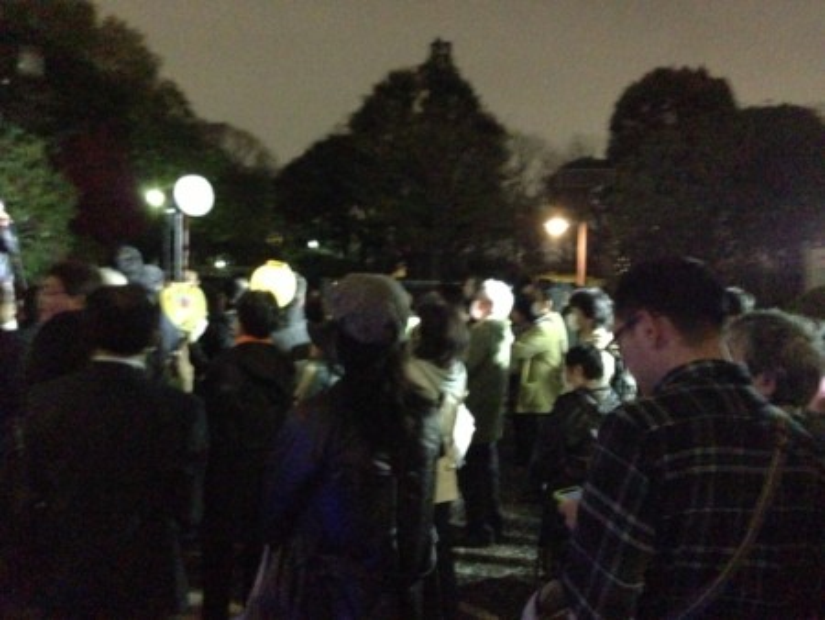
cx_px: 412
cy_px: 310
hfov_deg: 55.3
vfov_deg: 43.0
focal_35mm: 33
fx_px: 787
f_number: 2.4
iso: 3200
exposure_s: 1/15
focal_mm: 4.13
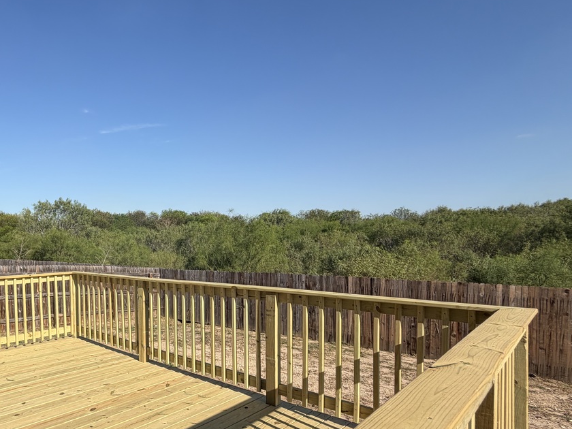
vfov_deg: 56.5
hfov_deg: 65.6
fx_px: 397
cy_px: 251
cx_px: 120
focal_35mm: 24
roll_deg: +1.2
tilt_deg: -1.4
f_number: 2.2
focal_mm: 2.22
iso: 20
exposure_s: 1/876
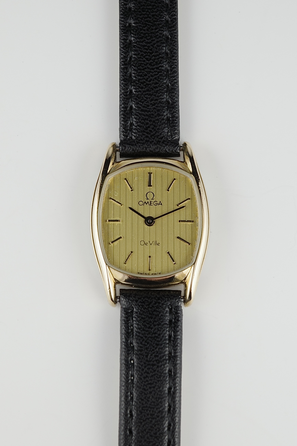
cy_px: 223
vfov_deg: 48.5
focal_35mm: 40
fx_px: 495
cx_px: 148
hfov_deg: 33.4
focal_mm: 26
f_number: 5.6
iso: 200
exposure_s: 1/80
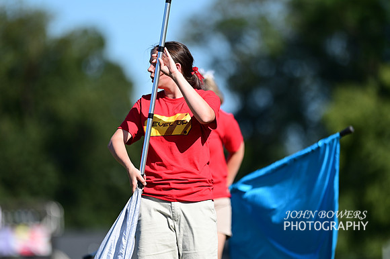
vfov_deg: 4.6
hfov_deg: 6.9
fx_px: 3248
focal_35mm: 300
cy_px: 130
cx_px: 195
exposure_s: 1/1600
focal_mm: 300
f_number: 2.8
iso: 100
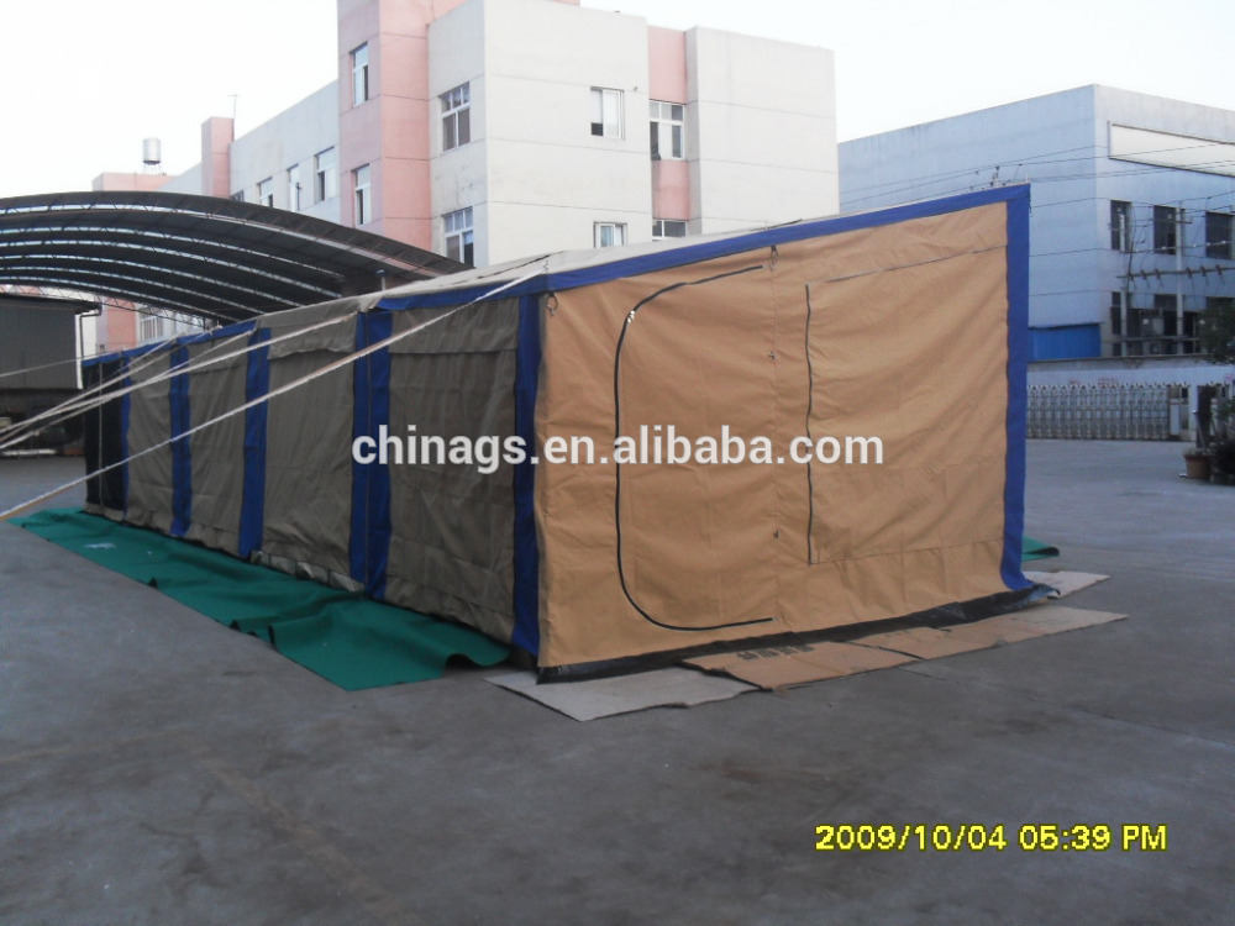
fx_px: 1249
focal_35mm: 35
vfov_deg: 40.7
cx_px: 618
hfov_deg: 52.6
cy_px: 463
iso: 160
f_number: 3.2
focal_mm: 6.3
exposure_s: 1/45
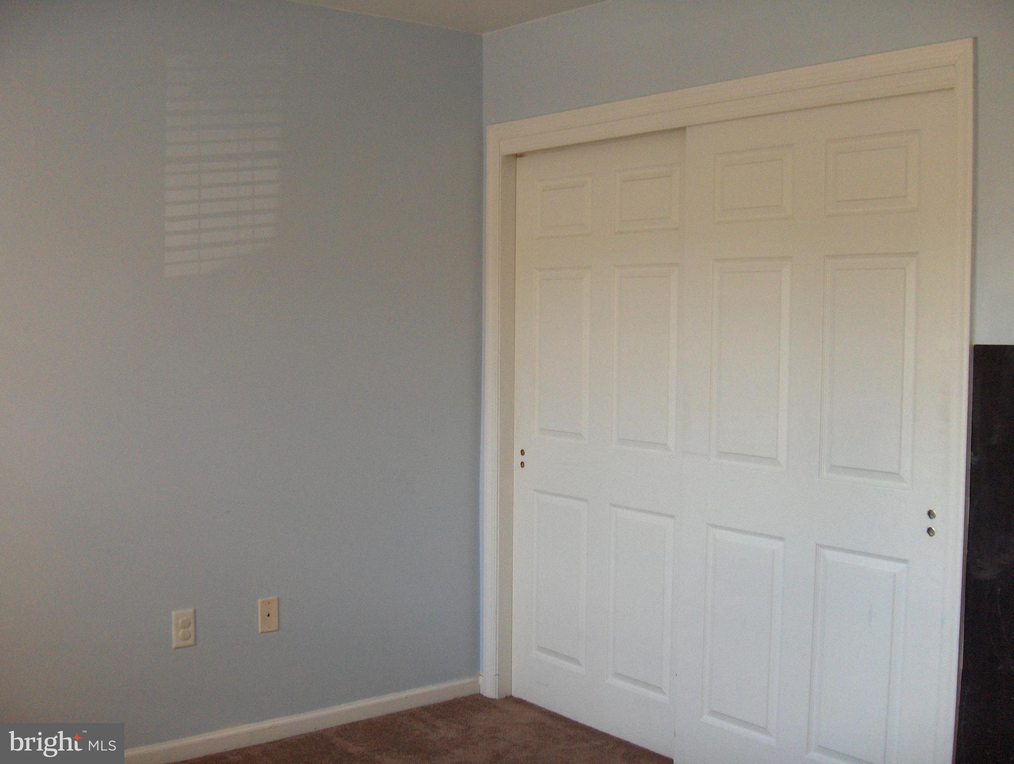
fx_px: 1144
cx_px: 507
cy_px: 382
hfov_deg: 47.8
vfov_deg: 36.9
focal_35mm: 39
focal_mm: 8
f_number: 2.8
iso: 146
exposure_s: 1/101
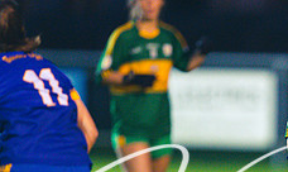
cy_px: 183
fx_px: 8269
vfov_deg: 1.2
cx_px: 335
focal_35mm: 1067
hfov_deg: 2.0
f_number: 2.8
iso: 5000
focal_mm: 400
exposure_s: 1/500
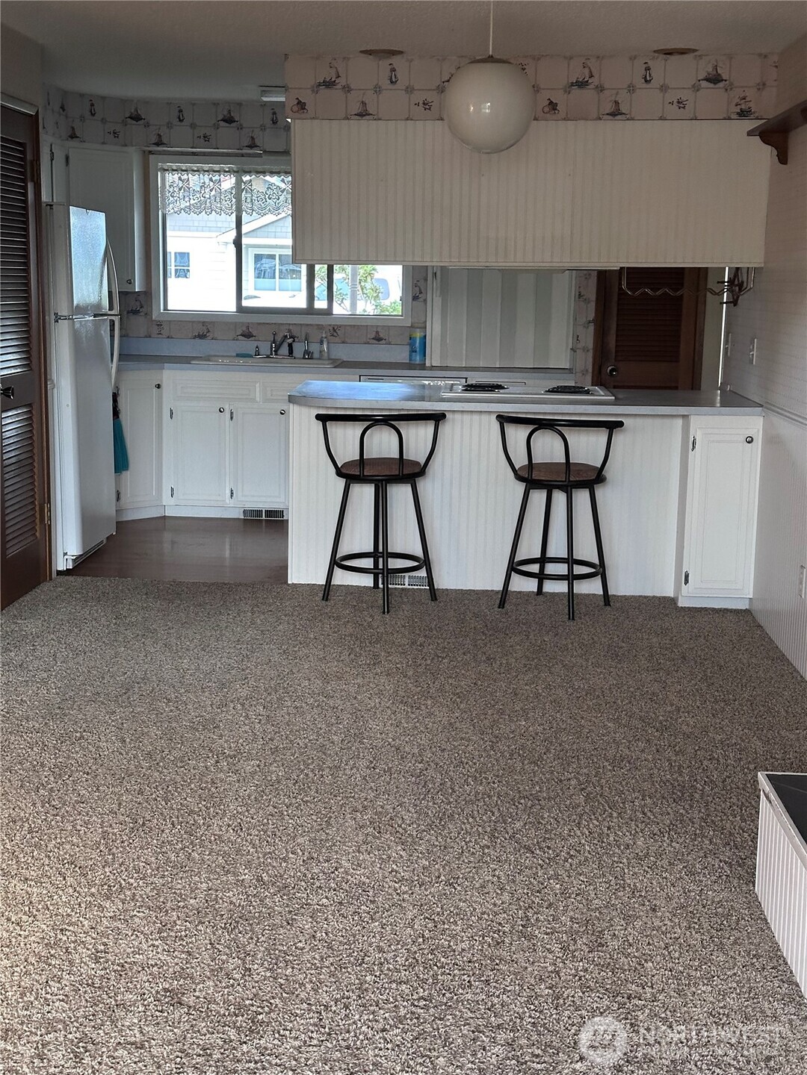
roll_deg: -1.0
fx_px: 1492
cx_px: 404
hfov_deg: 30.3
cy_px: 538
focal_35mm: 48
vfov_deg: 39.7
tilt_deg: -10.0
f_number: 1.78
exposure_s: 1/40
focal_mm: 6.86
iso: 320
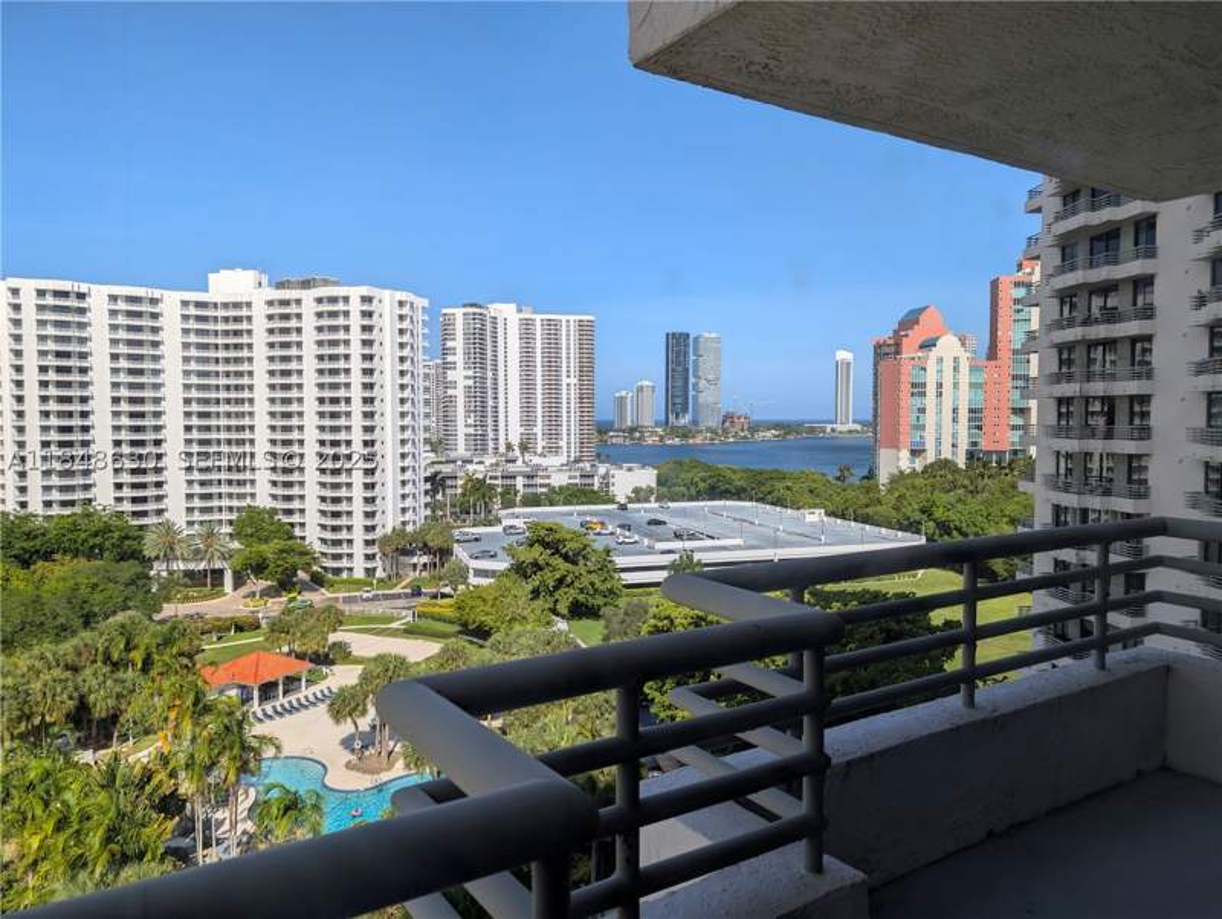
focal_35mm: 24
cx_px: 611
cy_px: 460
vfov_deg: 56.9
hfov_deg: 71.5
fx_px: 848
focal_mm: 6.9
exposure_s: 1/1186
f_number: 1.68
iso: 22
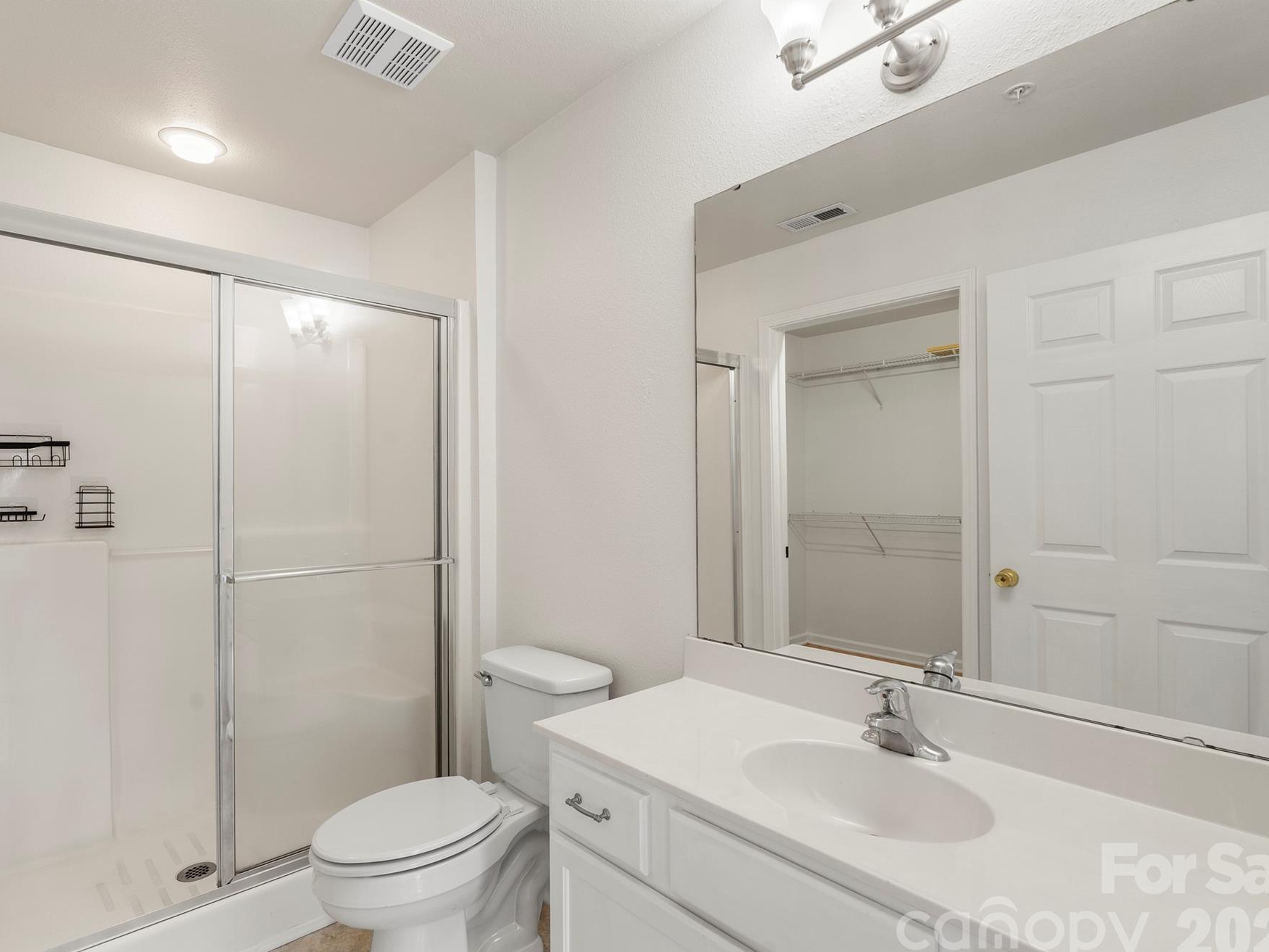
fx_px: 681
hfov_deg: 85.9
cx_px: 590
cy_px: 491
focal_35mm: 19
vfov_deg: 69.9
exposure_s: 1/25
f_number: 8
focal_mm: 16.5
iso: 800
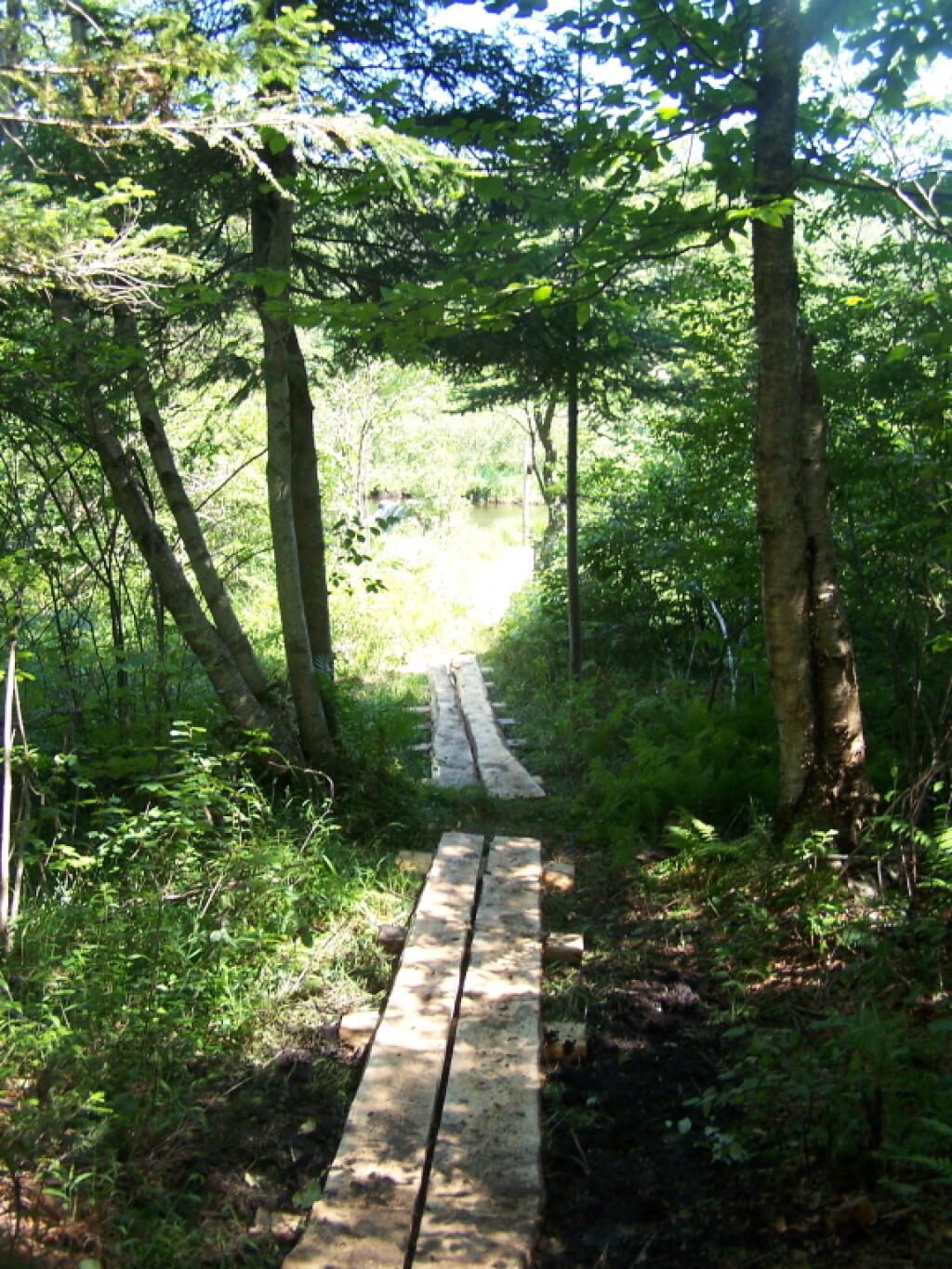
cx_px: 476
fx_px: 1393
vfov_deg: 49.0
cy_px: 634
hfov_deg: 37.7
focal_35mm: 38
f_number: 2.8
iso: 80
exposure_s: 1/80
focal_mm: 6.3
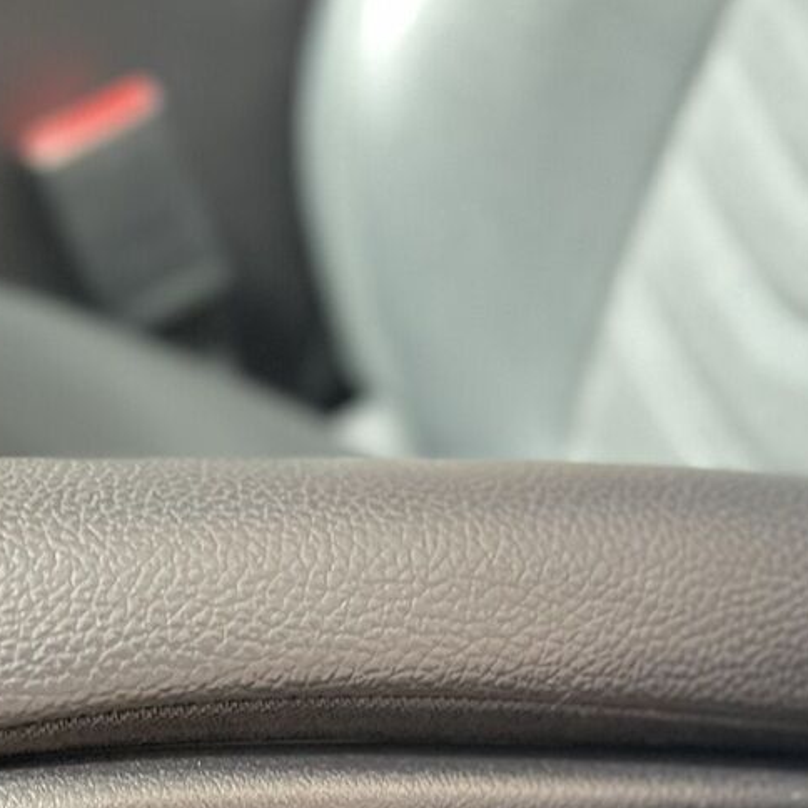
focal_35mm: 81
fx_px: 2139
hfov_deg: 21.3
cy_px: 851
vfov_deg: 20.5
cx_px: 226
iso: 320
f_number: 1.5
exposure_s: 1/46
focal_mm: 5.7
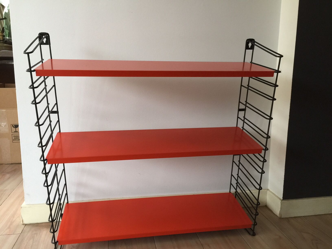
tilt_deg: -11.0
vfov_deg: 48.2
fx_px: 278
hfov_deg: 61.7
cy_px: 124
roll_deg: -1.3
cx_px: 166
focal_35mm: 29
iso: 64
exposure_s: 1/17
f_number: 2.2
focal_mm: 4.15
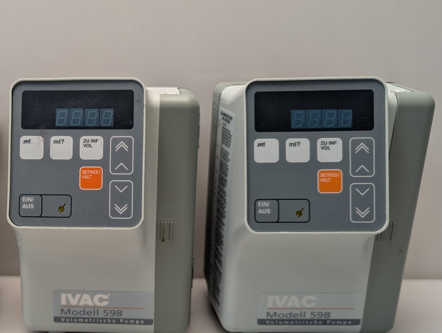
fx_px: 512
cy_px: 213
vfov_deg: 35.8
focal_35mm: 40
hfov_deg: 44.7
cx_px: 95
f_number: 1.85
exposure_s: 1/50
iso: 51
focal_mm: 6.81
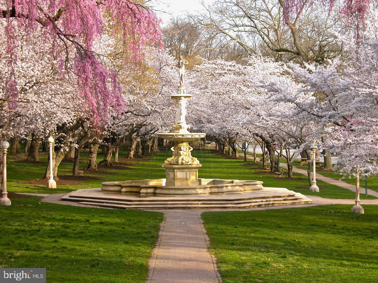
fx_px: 1092
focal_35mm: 100
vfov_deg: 14.8
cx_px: 189
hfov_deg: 19.6
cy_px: 142
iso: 100
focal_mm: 25.4
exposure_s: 1/198
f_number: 4.1
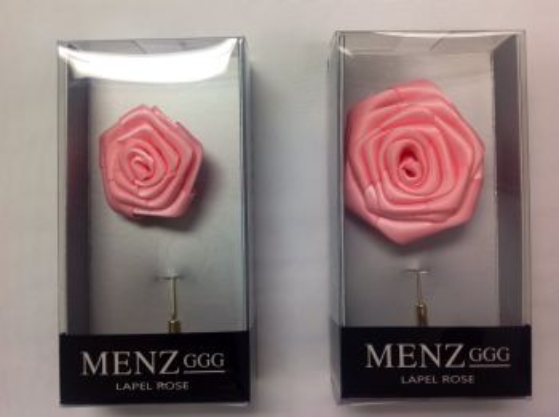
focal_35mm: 35
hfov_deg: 52.7
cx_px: 280
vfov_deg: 40.6
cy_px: 208
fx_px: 564
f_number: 2.4
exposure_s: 1/40
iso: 64
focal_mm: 4.28
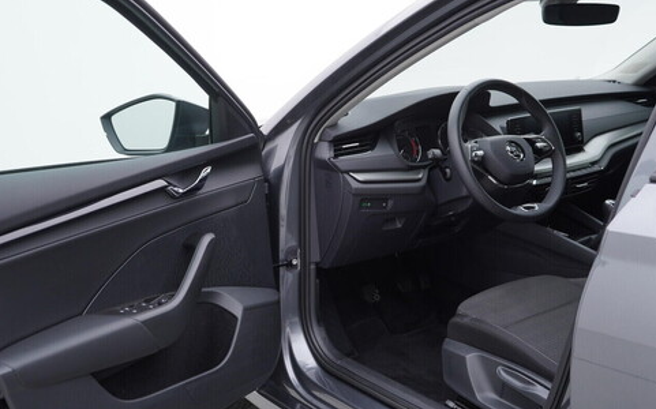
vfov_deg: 30.5
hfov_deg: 47.2
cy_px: 204
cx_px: 299
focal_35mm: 42
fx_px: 750
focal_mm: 24
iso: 125
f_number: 3.2
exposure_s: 1/50
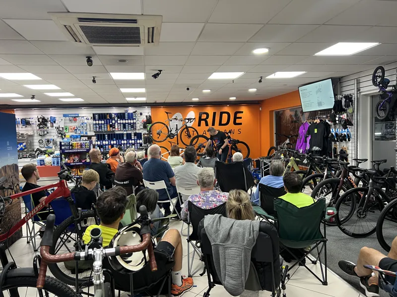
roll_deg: +2.5
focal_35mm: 26
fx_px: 298
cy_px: 148
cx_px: 198
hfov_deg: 67.3
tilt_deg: -3.1
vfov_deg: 53.1
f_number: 1.5
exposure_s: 1/50
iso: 80
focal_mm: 5.7
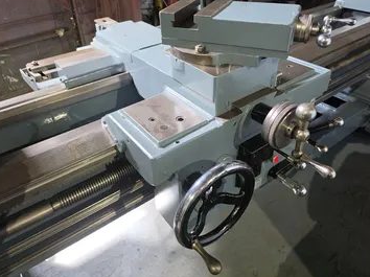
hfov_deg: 67.3
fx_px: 278
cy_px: 122
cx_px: 186
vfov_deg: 52.9
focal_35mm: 26
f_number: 1.4
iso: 400
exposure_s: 1/120
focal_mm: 6.5
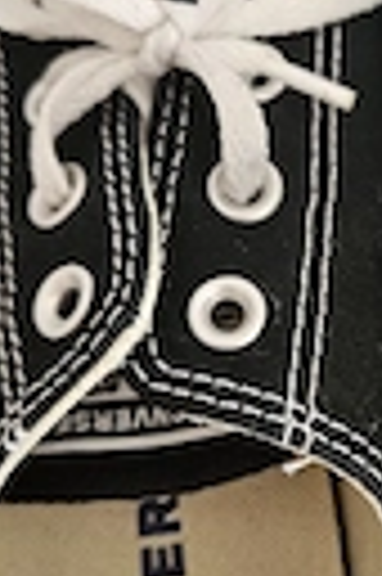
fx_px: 1197
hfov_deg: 17.4
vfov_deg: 27.0
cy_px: 292
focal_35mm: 75
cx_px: 436
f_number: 1.8
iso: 250
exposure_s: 1/100
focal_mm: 5.4
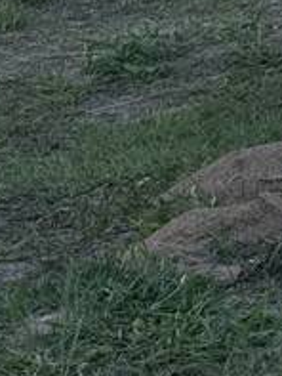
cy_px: -239
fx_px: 2854
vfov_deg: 7.4
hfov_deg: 5.7
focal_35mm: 263
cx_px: 107
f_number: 1.78
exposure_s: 1/2513
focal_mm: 6.76
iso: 64
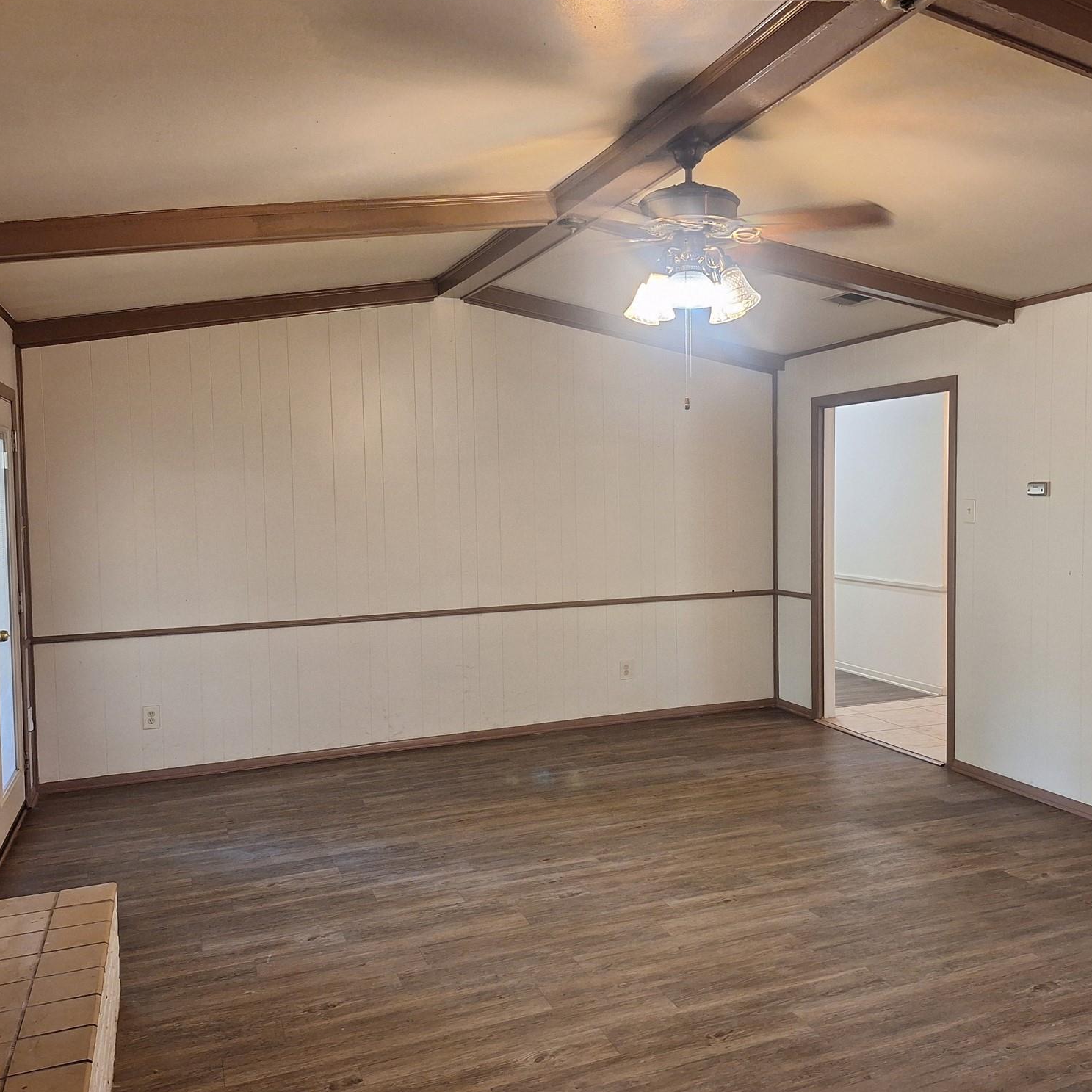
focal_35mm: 28
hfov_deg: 57.2
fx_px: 999
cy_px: 530
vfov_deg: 57.3
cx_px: 609
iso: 250
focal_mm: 5.54
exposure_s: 1/40
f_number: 1.8
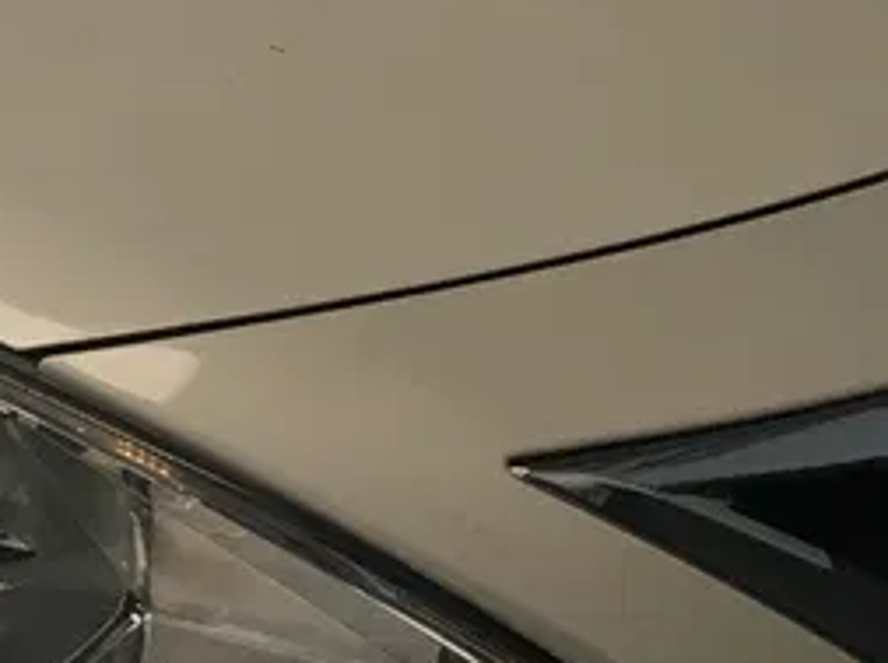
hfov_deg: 12.0
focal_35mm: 147
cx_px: -853
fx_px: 3766
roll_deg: +1.6
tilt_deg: -18.0
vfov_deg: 10.0
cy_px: 168
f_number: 2.2
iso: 50
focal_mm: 4.15
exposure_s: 1/30
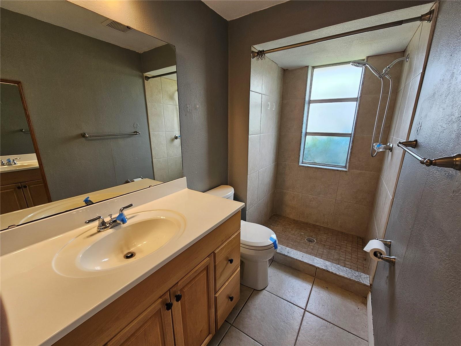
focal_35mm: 13
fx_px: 173
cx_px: 230
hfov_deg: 106.2
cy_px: 173
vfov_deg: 89.9
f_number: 2.2
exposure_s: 1/60
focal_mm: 2.2
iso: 64
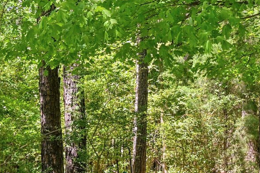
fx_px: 619
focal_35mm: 86
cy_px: 62
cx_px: 160
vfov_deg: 15.9
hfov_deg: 23.7
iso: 400
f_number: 8
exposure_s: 1/250
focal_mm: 24.5
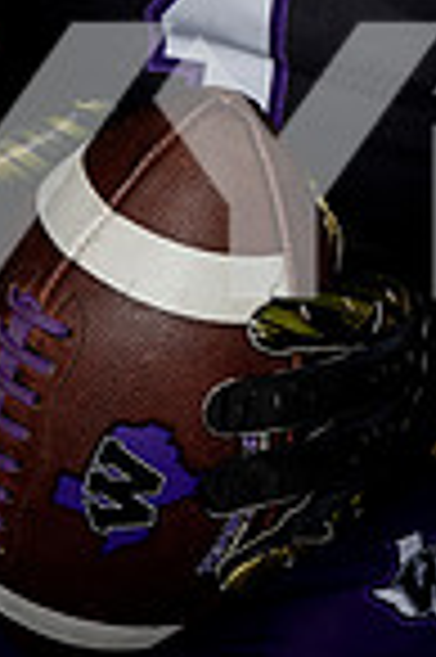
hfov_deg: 9.8
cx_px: 391
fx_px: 2531
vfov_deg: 14.3
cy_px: -153
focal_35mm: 139
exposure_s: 1/250
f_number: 5.6
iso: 640
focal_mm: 45
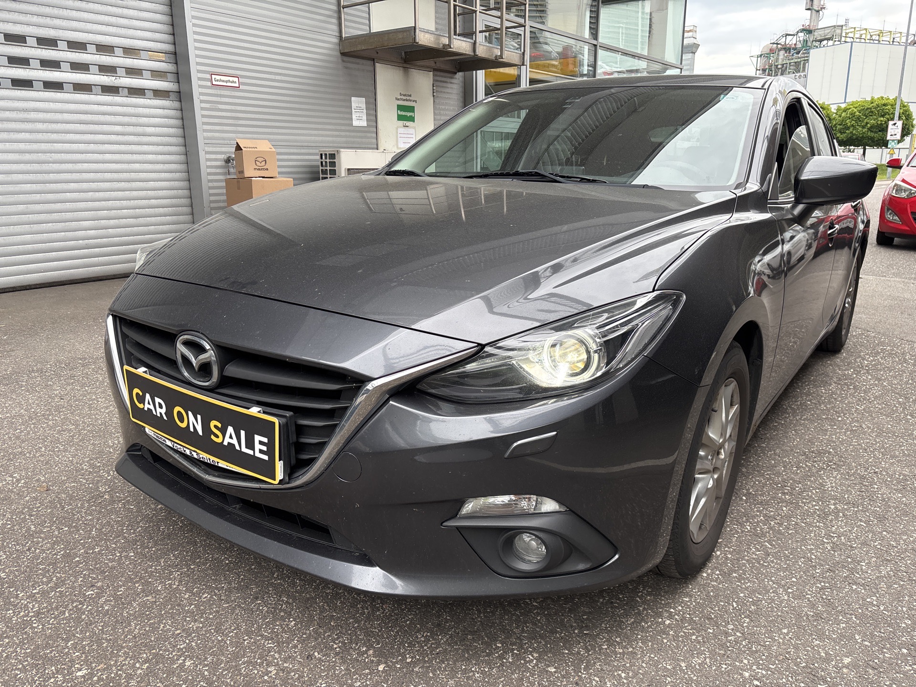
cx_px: 458
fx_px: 688
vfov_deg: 53.1
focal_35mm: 26
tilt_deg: -14.4
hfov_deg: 67.3
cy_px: 344
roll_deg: +1.0
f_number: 1.6
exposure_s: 1/180
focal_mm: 5.96
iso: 40
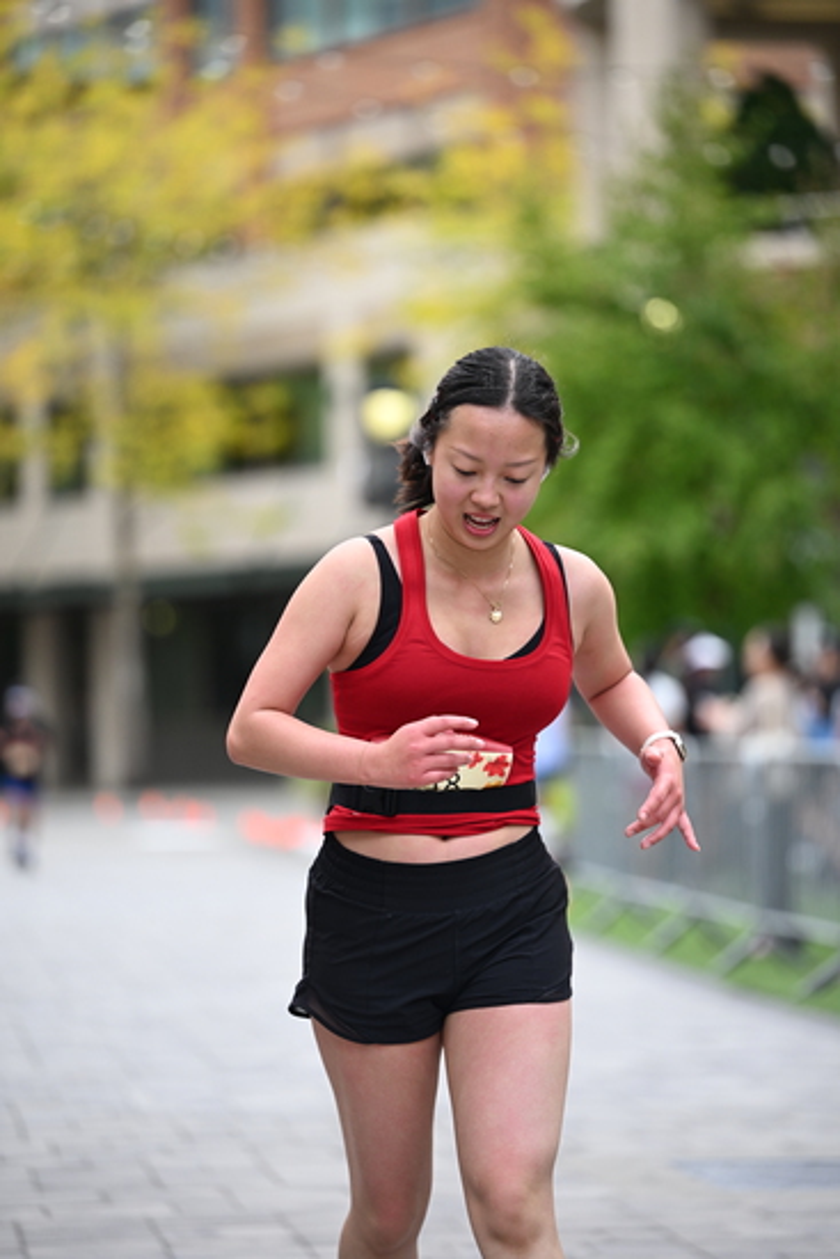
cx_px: 420
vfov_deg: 14.1
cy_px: 630
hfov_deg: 9.5
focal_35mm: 145
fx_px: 5071
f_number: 2.8
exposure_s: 1/2500
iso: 640
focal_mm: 145
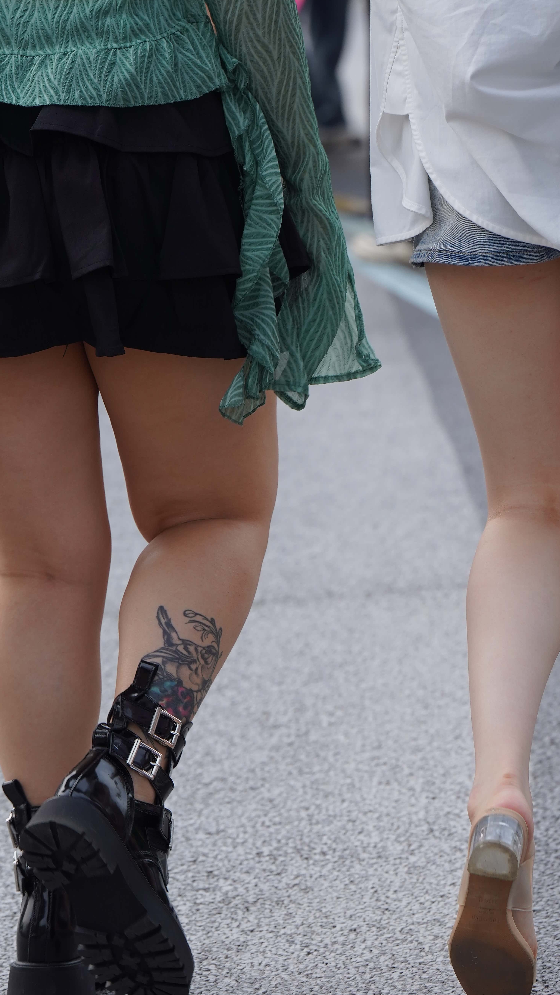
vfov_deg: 8.1
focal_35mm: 267
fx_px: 7048
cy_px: 300
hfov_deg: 4.5
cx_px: 538
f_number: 5.6
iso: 320
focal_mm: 141
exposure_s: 1/500
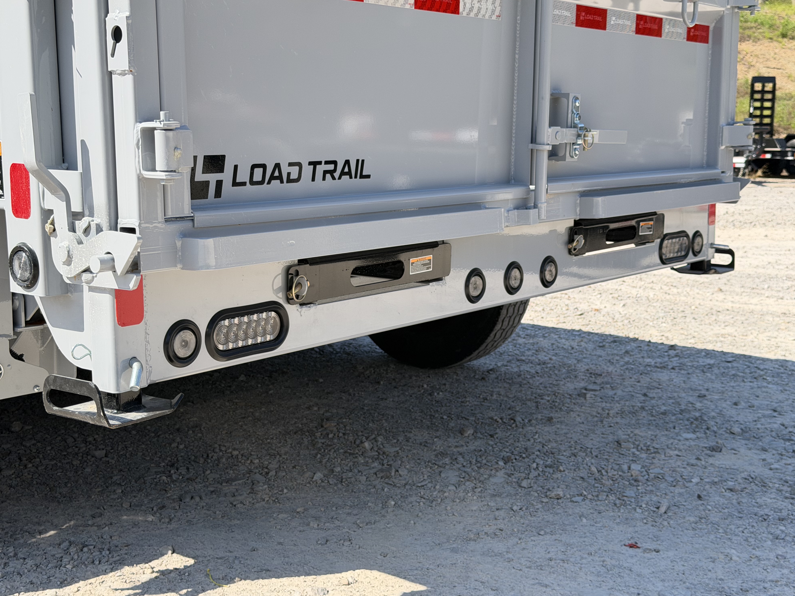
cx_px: 391
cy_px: 295
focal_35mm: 49
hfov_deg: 38.9
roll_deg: +0.1
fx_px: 1125
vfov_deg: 29.7
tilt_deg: -8.6
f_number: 1.78
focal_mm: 6.76
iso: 80
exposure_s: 1/3378
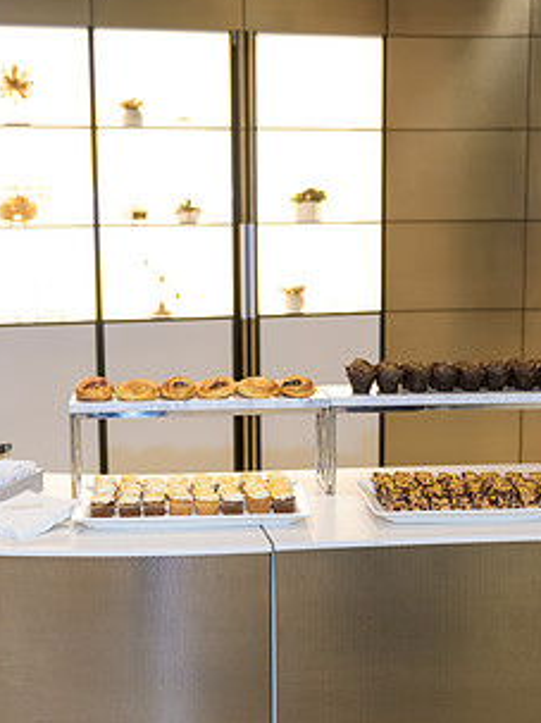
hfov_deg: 24.8
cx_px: 248
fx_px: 1230
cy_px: 407
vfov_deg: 32.7
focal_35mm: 59
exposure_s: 1/125
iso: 400
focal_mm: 32
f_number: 3.2
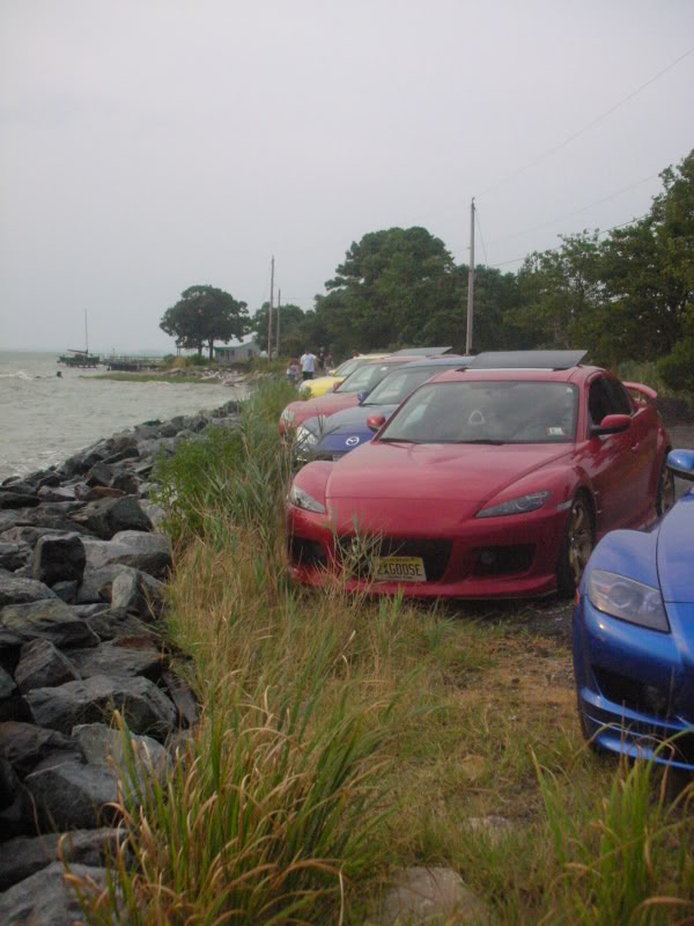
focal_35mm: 53
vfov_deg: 36.2
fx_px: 1417
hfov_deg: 27.5
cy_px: 463
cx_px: 347
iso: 400
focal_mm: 8.8
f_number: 10.5
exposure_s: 1/131
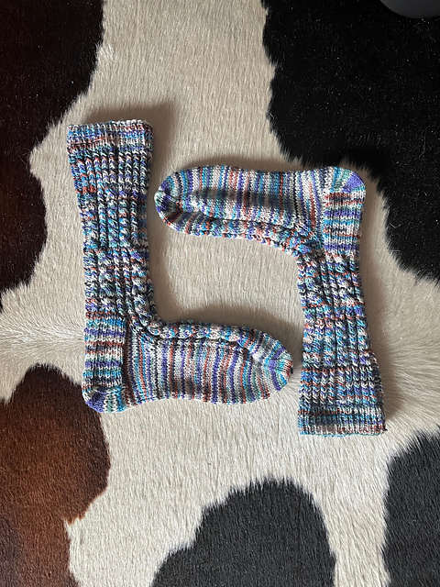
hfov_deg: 53.1
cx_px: 220
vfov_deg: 67.3
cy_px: 294
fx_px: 441
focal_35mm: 26
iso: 250
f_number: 1.6
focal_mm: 5.1
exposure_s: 1/60
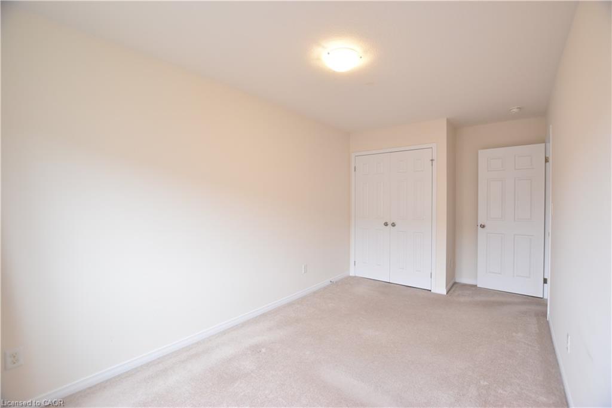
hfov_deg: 100.4
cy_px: 204
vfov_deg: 77.3
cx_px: 306
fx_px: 255
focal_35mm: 15
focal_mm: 10
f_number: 4
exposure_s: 1/60
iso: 400
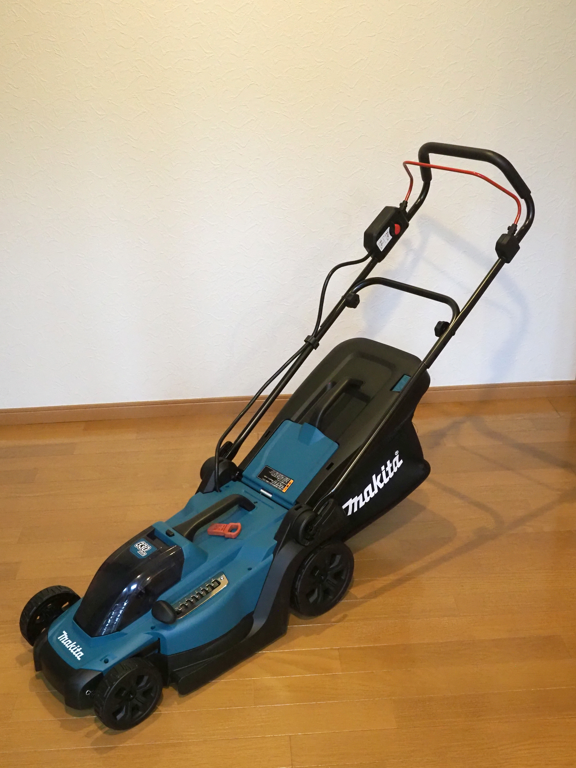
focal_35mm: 38
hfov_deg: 37.7
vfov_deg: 49.0
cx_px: 288
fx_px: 843
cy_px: 384
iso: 5000
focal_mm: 19
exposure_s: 1/80
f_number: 5.6
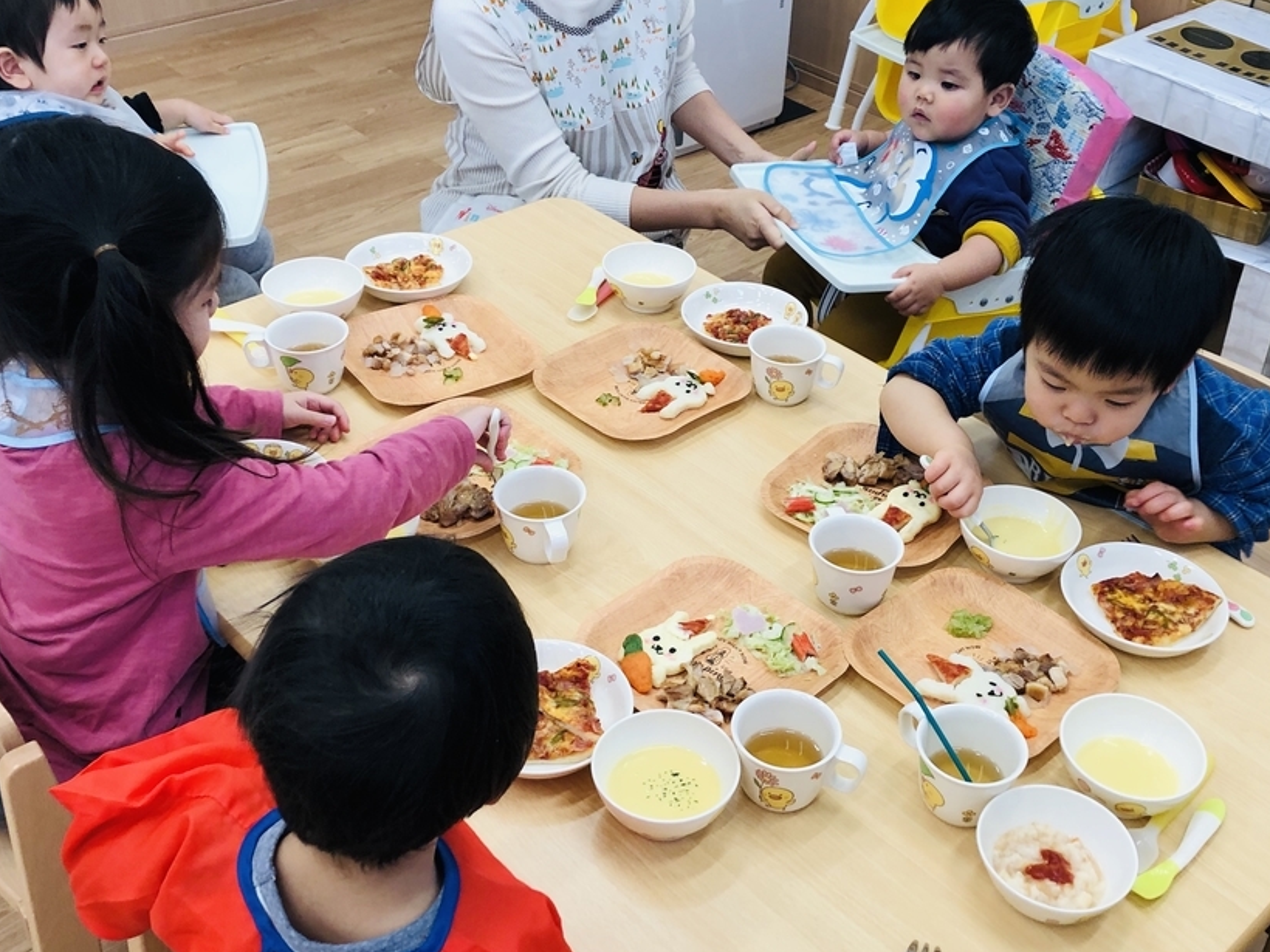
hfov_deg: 45.7
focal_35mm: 41
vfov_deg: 35.1
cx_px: 723
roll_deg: -3.7
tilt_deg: -32.5
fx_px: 1504
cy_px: 446
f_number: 1.8
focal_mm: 3.99
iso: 64
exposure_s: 1/100
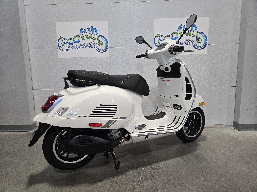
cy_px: 96
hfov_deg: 73.9
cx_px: 128
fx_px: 171
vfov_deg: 58.9
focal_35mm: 23
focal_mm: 5.4
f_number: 1.8
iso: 250
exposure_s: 1/180
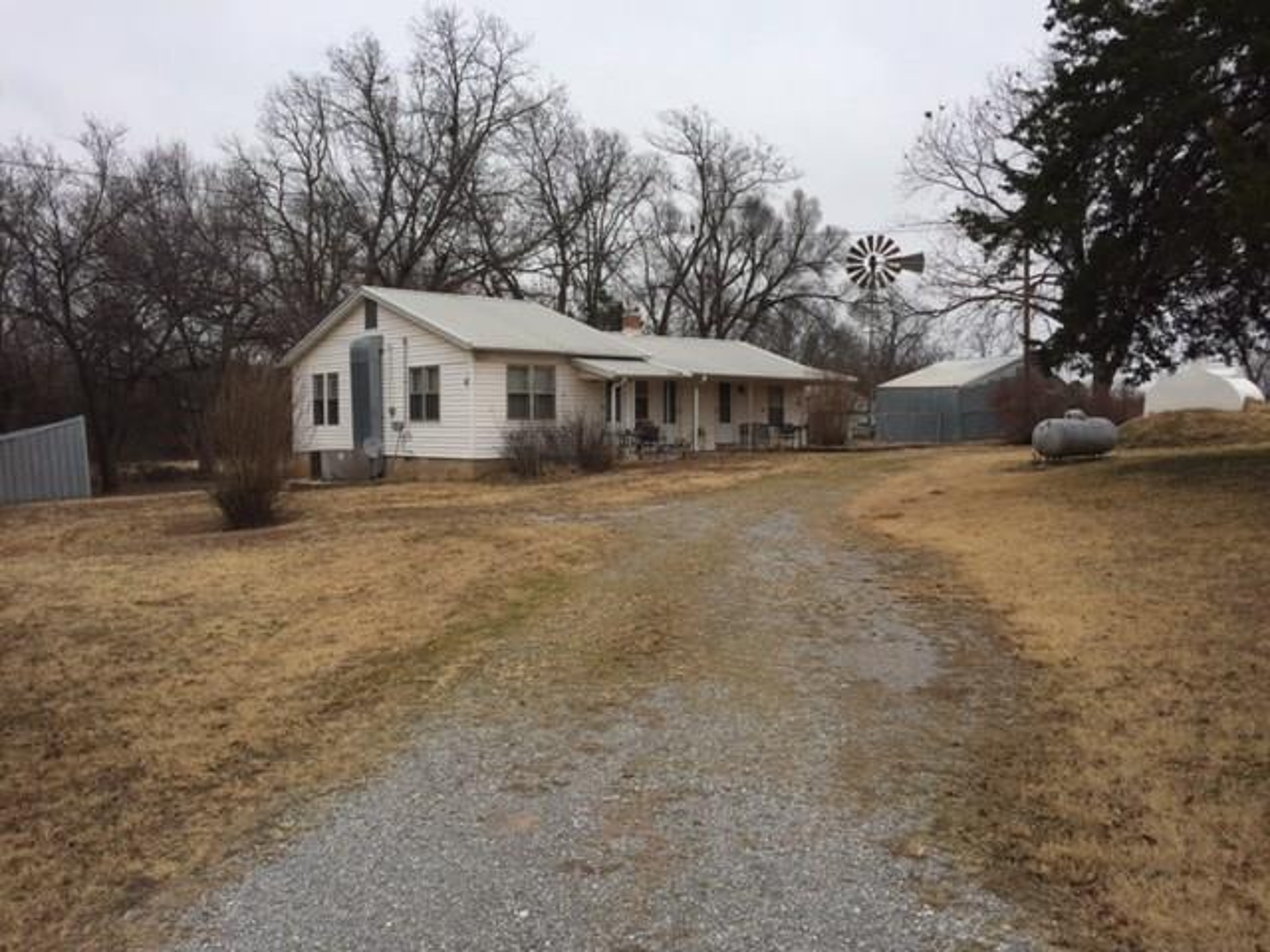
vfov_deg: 48.2
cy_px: 476
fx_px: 1064
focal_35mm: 29
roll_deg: +0.2
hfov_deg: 61.7
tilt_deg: -3.3
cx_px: 635
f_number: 2.2
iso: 32
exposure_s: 1/879
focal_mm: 4.15
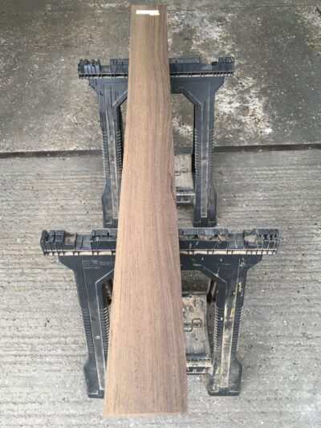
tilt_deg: -53.3
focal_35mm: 29
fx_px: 358
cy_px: 214
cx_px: 160
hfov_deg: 48.2
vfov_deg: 61.6
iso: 32
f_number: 2.2
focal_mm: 4.15
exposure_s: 1/33
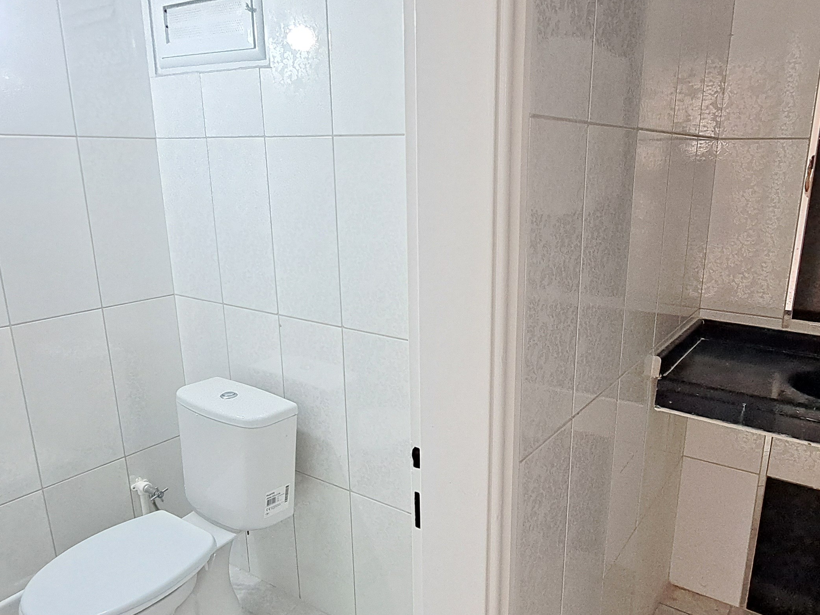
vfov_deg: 54.7
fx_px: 592
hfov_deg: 69.0
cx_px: 473
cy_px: 347
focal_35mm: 25
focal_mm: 1.74
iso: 250
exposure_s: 1/50
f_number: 2.2
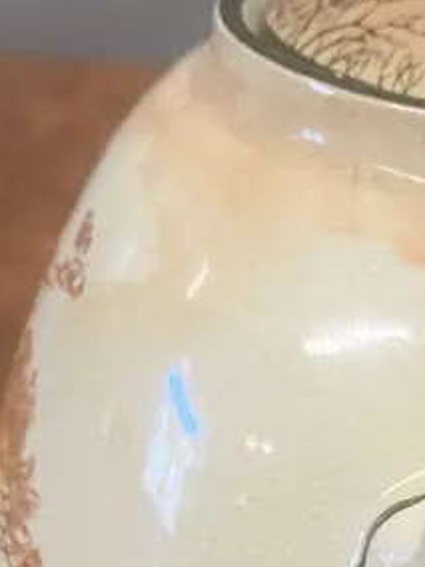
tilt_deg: -27.1
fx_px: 1653
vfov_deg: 19.2
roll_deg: -3.6
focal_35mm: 101
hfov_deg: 14.0
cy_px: 461
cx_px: 569
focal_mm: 3.99
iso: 125
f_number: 1.8
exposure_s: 1/50
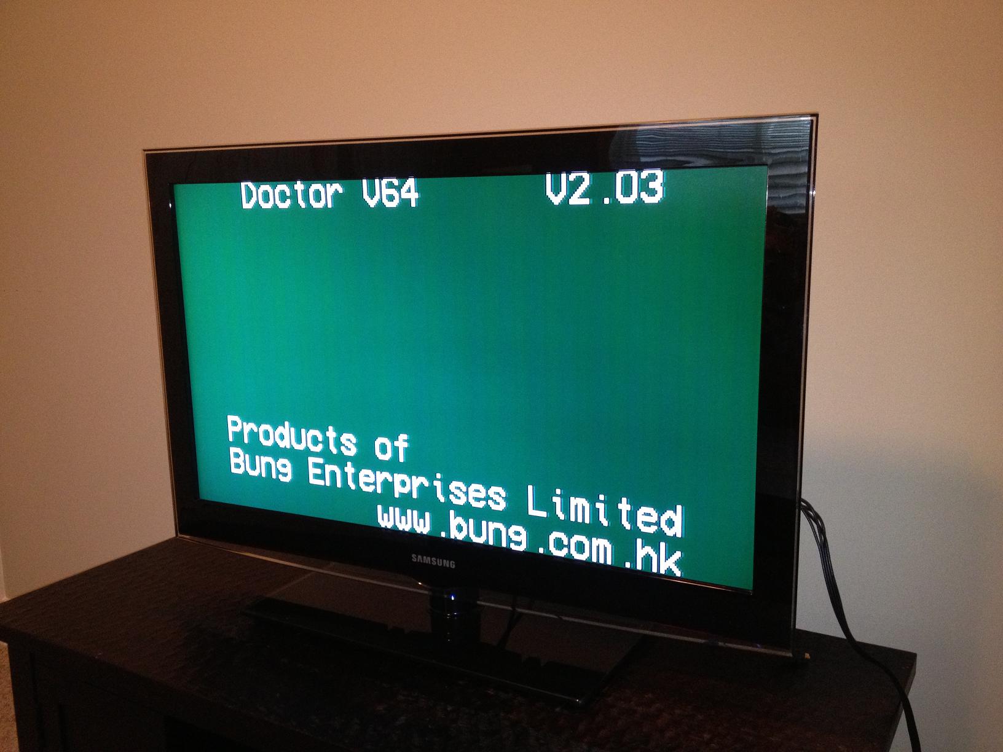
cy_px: 376
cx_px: 502
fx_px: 1014
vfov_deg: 40.7
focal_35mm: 35
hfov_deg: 52.6
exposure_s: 1/16
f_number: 2.4
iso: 250
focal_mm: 4.28
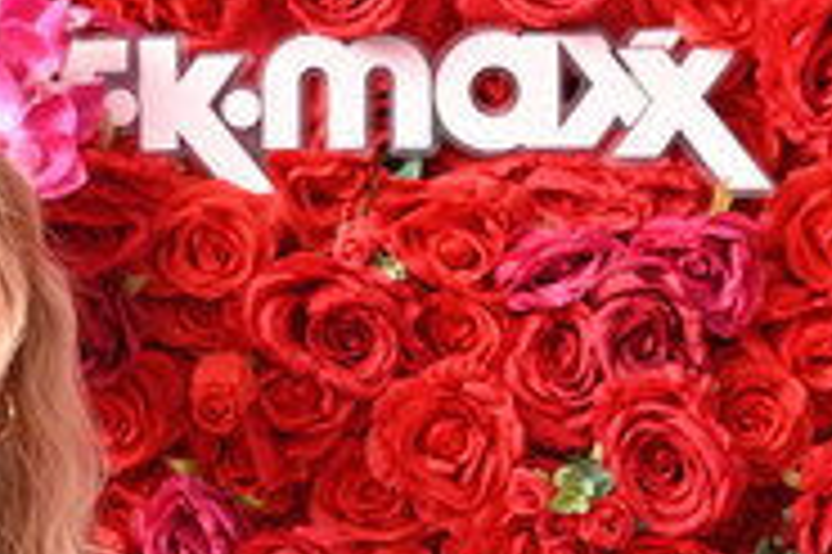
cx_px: -74
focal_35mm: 149
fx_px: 3440
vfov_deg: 9.1
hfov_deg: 13.5
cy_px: 617
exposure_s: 1/160
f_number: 4
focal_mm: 61
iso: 1600
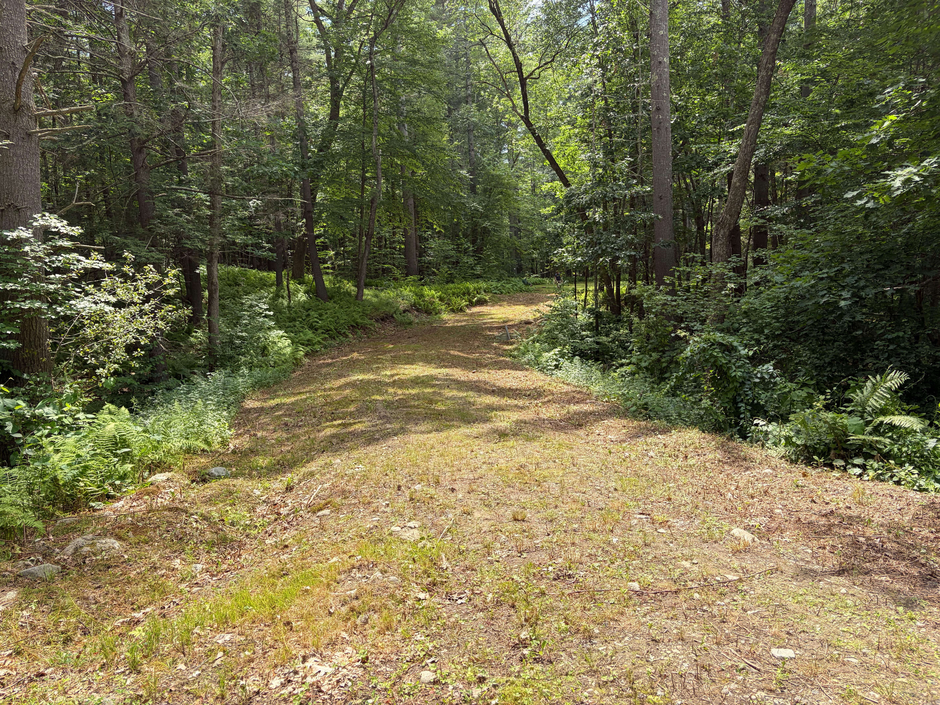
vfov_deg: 53.1
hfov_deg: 67.3
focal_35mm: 26
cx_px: 470
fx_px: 706
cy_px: 352
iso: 50
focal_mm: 5.96
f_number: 1.6
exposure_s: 1/1239
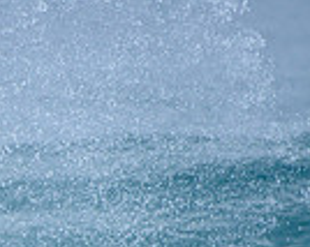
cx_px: -90
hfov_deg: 1.0
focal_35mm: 2038
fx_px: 18685
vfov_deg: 0.8
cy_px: 297
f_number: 5.6
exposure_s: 1/2000
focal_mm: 500
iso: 320
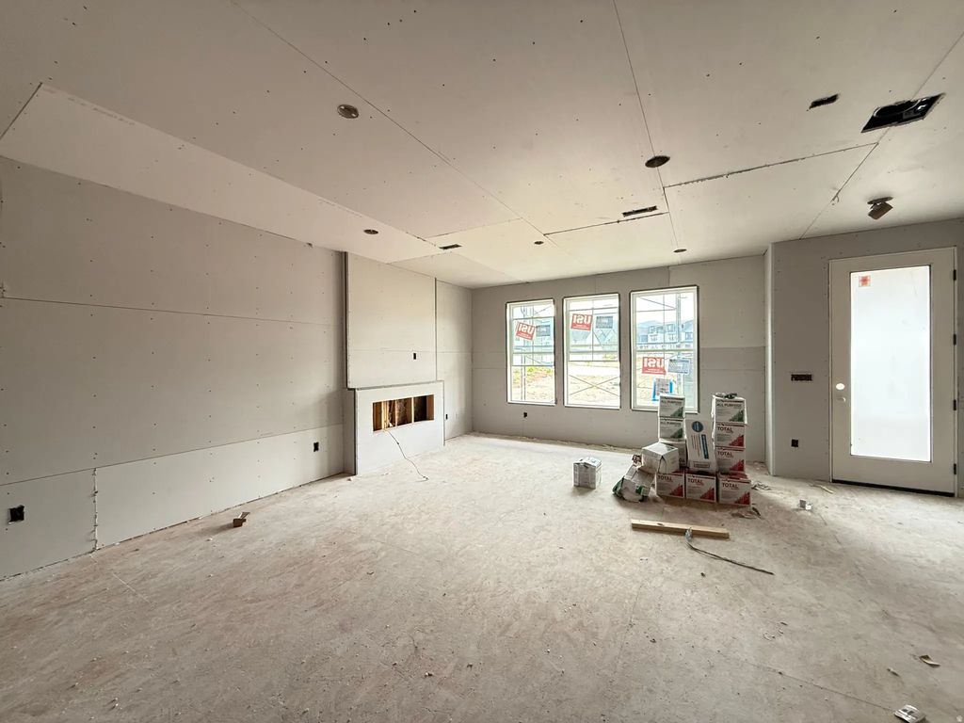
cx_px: 482
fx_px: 390
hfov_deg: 102.1
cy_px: 362
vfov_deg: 85.7
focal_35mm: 14
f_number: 2.2
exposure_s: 1/99
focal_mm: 2.22
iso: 200
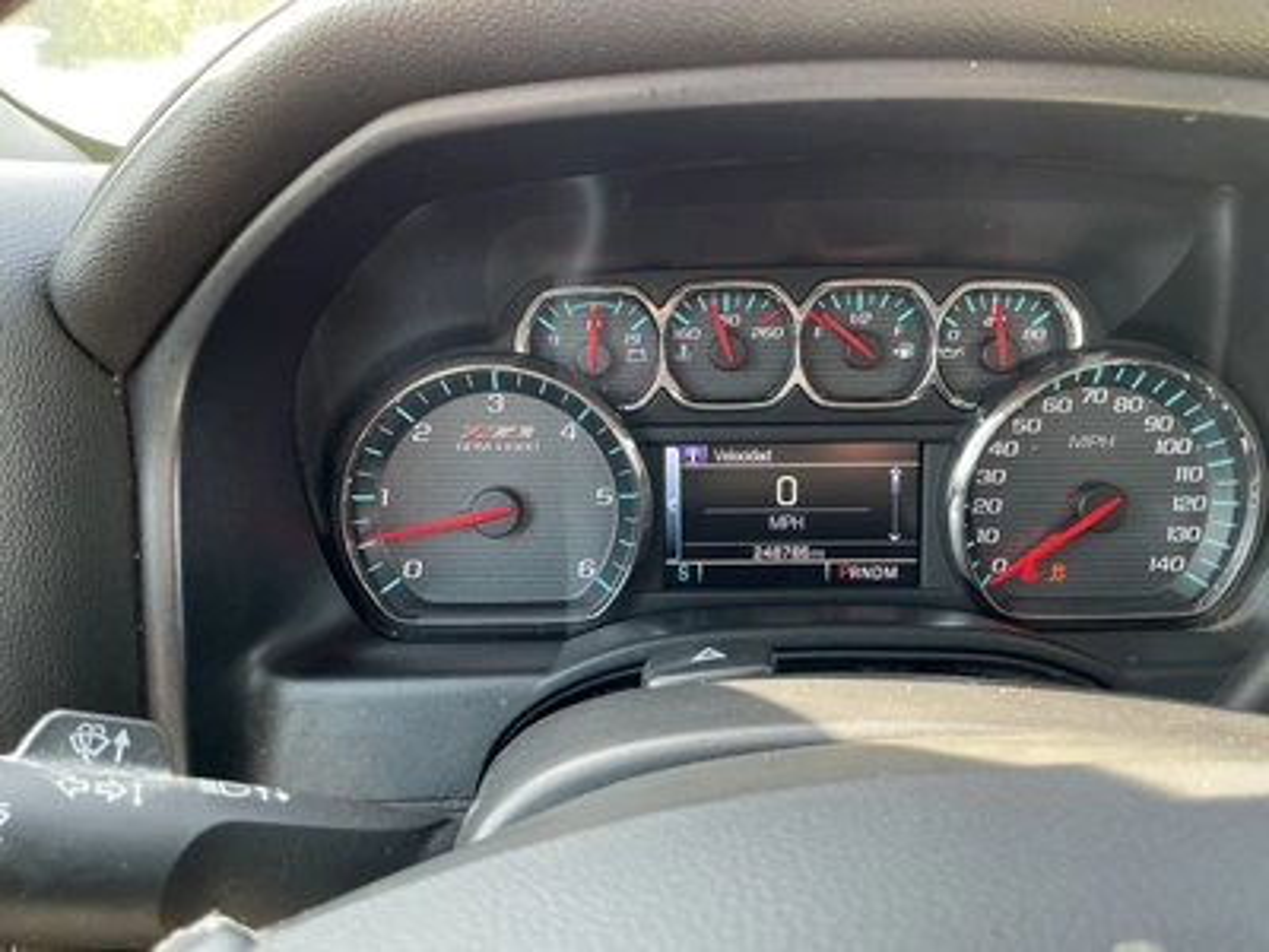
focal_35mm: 28
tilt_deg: -19.1
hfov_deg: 63.4
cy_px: 476
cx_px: 634
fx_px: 1026
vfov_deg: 49.7
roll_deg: +0.2
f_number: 1.8
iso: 64
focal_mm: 3
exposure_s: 1/67
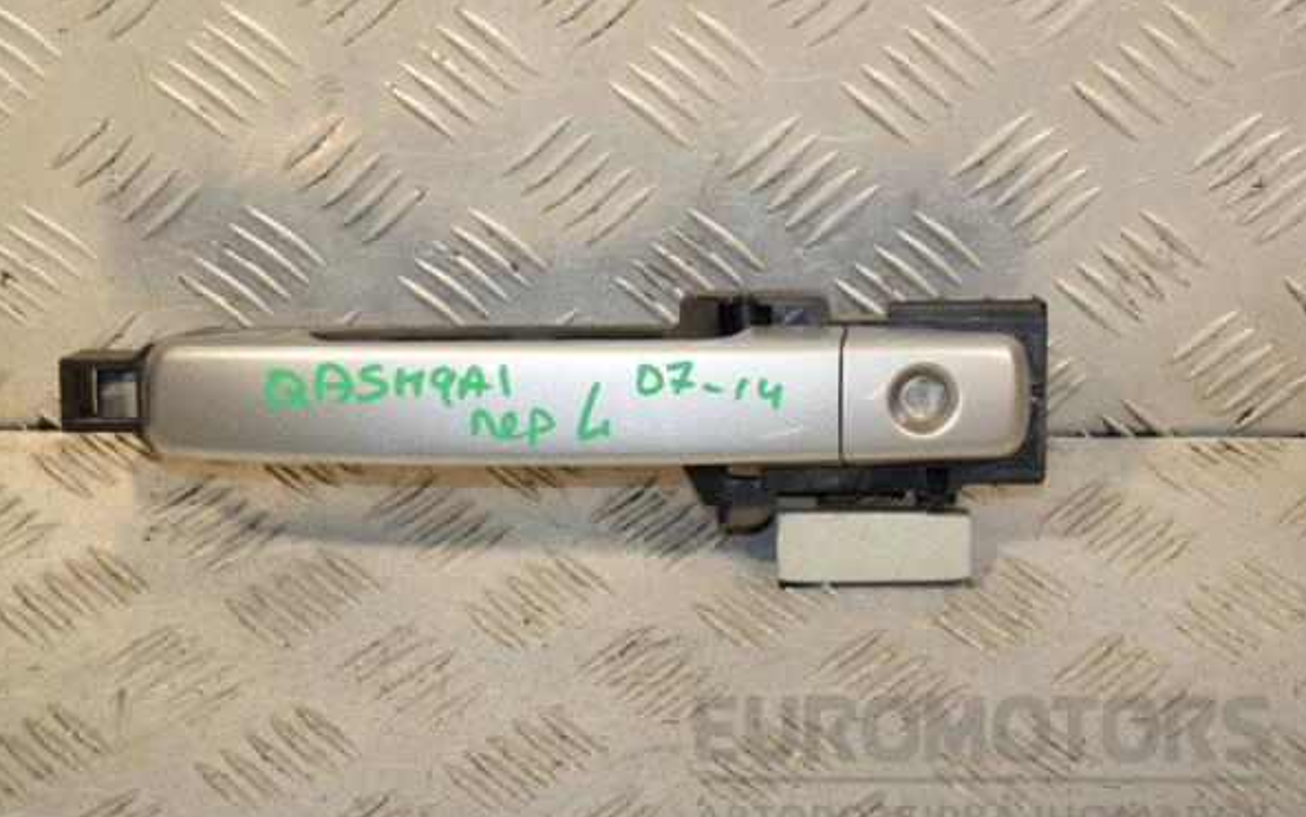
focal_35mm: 96
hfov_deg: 21.6
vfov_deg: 13.6
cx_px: 653
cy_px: 435
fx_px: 3417
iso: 800
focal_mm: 62
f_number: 6.3
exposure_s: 1/200
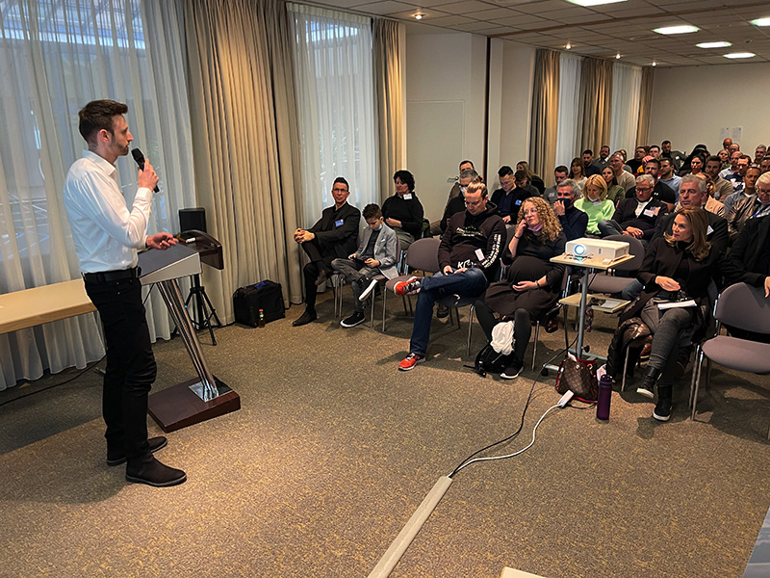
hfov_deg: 67.3
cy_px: 289
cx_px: 385
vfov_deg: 53.1
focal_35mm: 26
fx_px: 578
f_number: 1.6
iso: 200
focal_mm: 5.1
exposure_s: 1/50
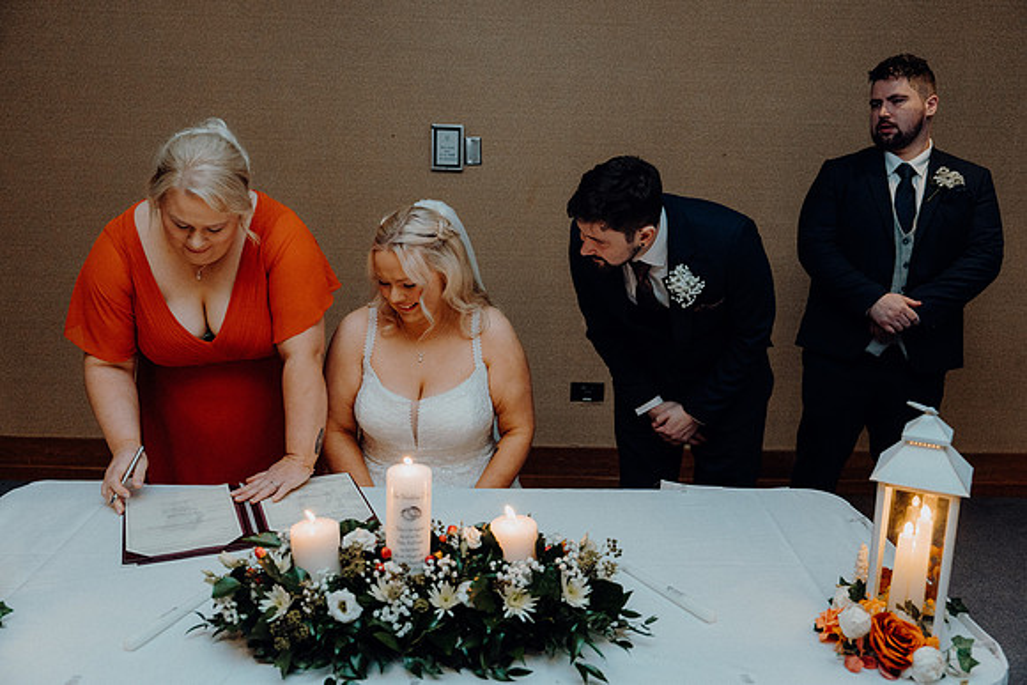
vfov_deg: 42.3
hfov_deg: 60.3
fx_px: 885
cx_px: 514
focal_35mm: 31
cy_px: 342
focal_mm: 31
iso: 2500
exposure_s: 1/160
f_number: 3.5
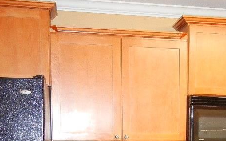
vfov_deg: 17.5
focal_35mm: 71
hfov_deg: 28.5
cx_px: 172
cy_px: 169
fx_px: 437
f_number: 3.5
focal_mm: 5.4
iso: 424
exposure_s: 1/30
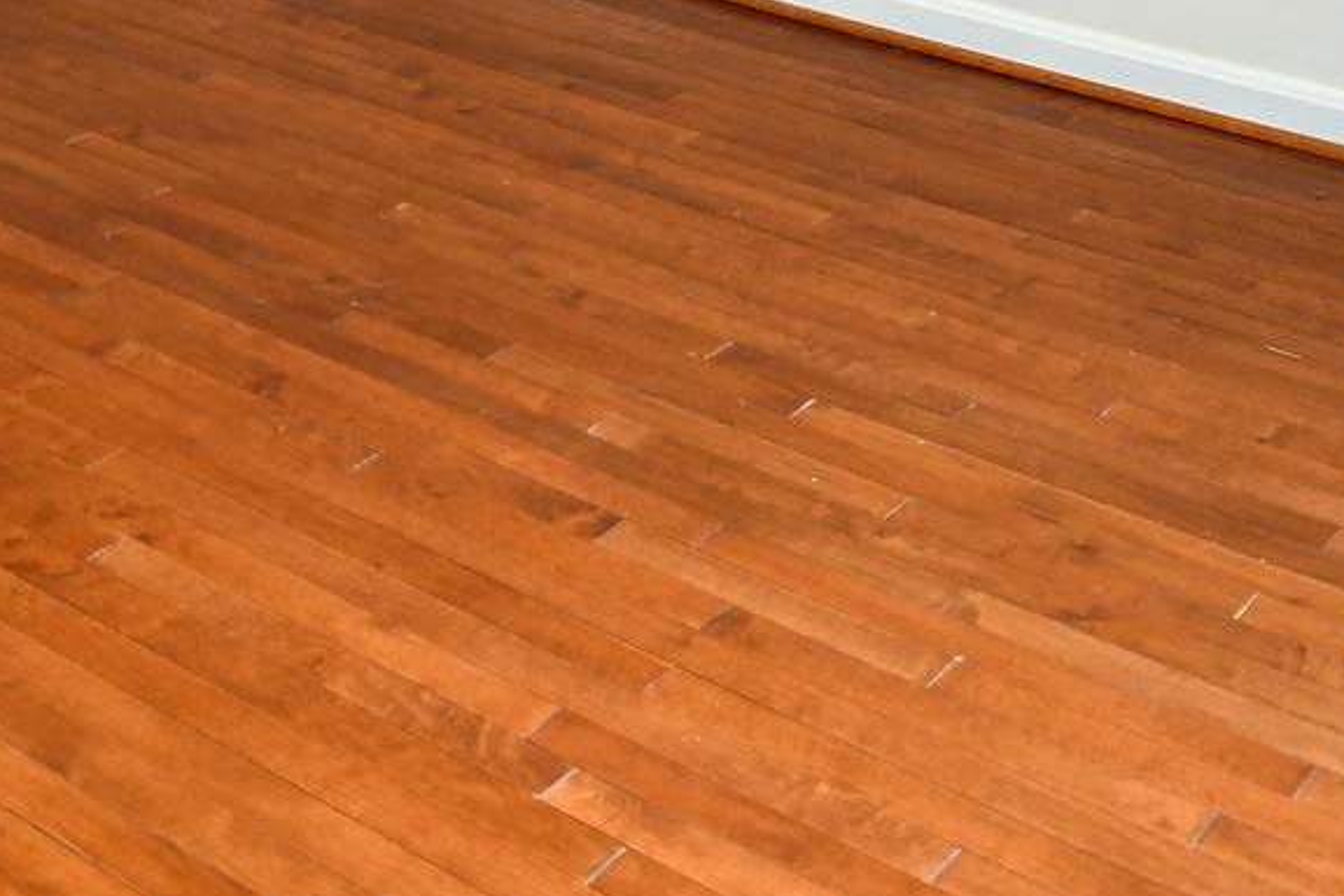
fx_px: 2389
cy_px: -687
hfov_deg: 28.4
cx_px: -159
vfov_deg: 17.5
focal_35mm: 64
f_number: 4
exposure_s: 1/60
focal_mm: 12
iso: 200
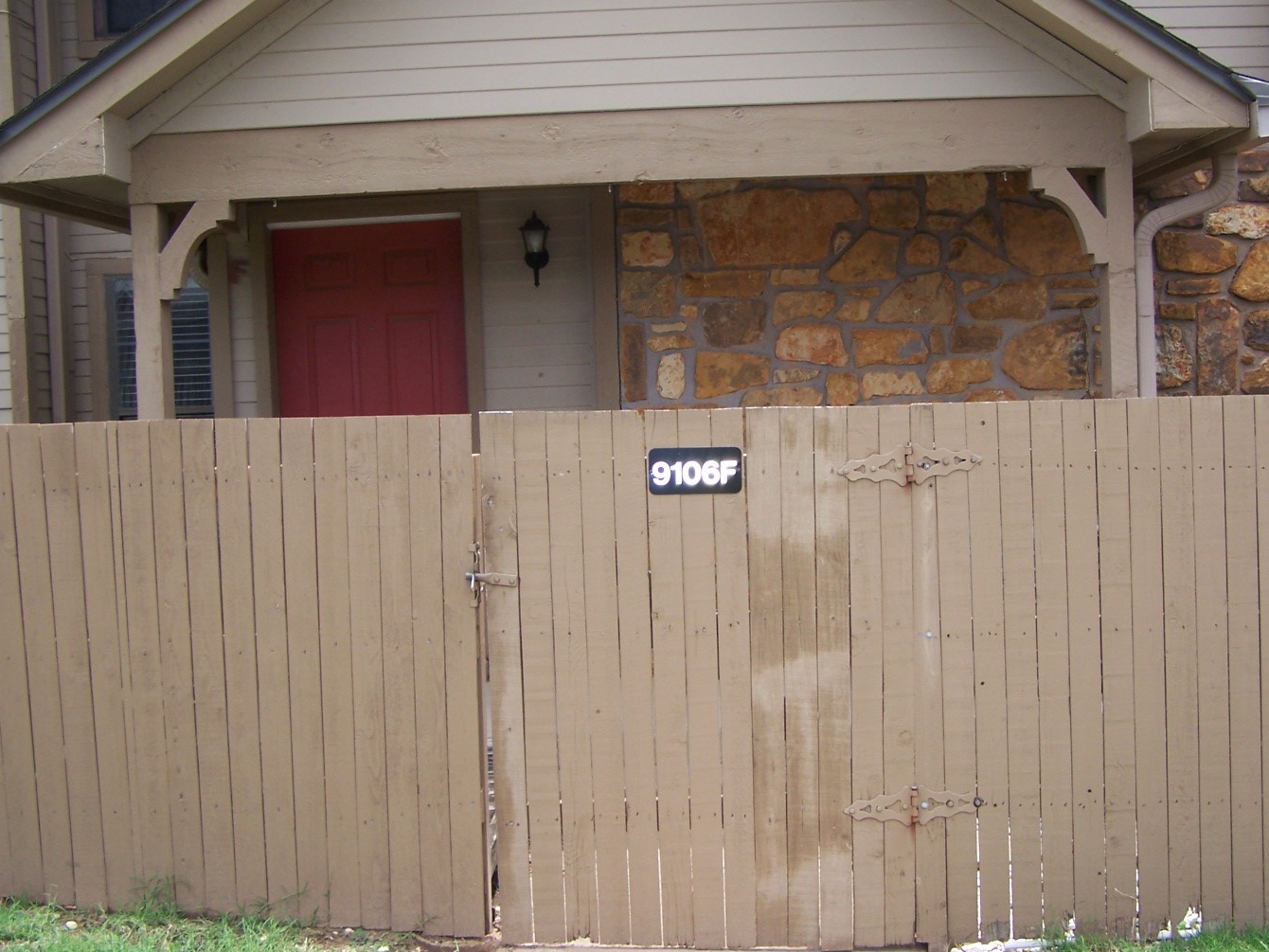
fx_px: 1613
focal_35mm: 44
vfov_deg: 32.9
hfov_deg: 42.8
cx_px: 732
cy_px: 448
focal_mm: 6.3
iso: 80
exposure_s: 1/500
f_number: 2.8
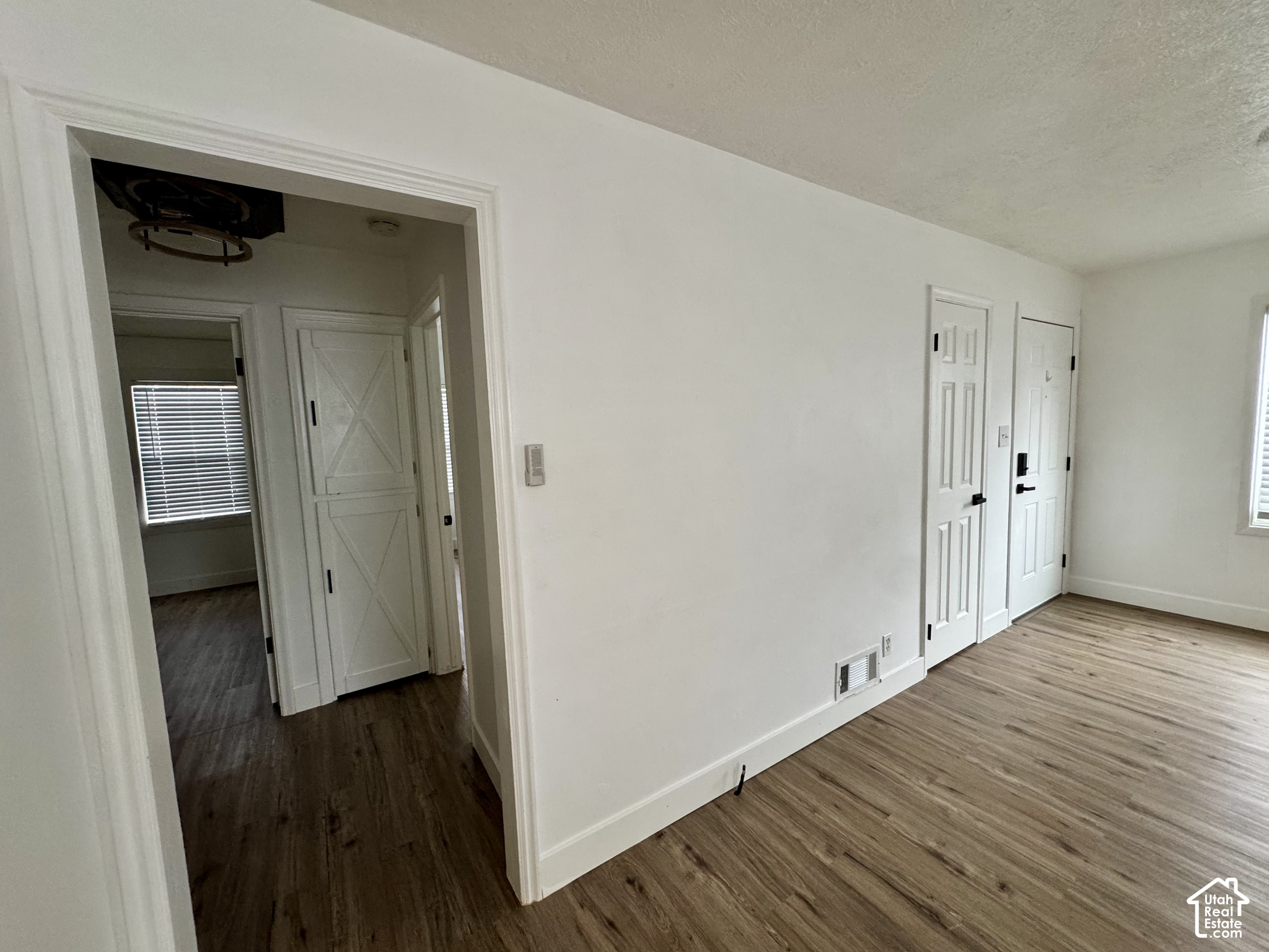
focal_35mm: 14
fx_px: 513
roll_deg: +2.3
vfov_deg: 85.7
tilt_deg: -4.9
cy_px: 476
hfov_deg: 102.1
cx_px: 634
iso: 250
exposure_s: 1/60
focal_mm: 2.22
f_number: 2.2
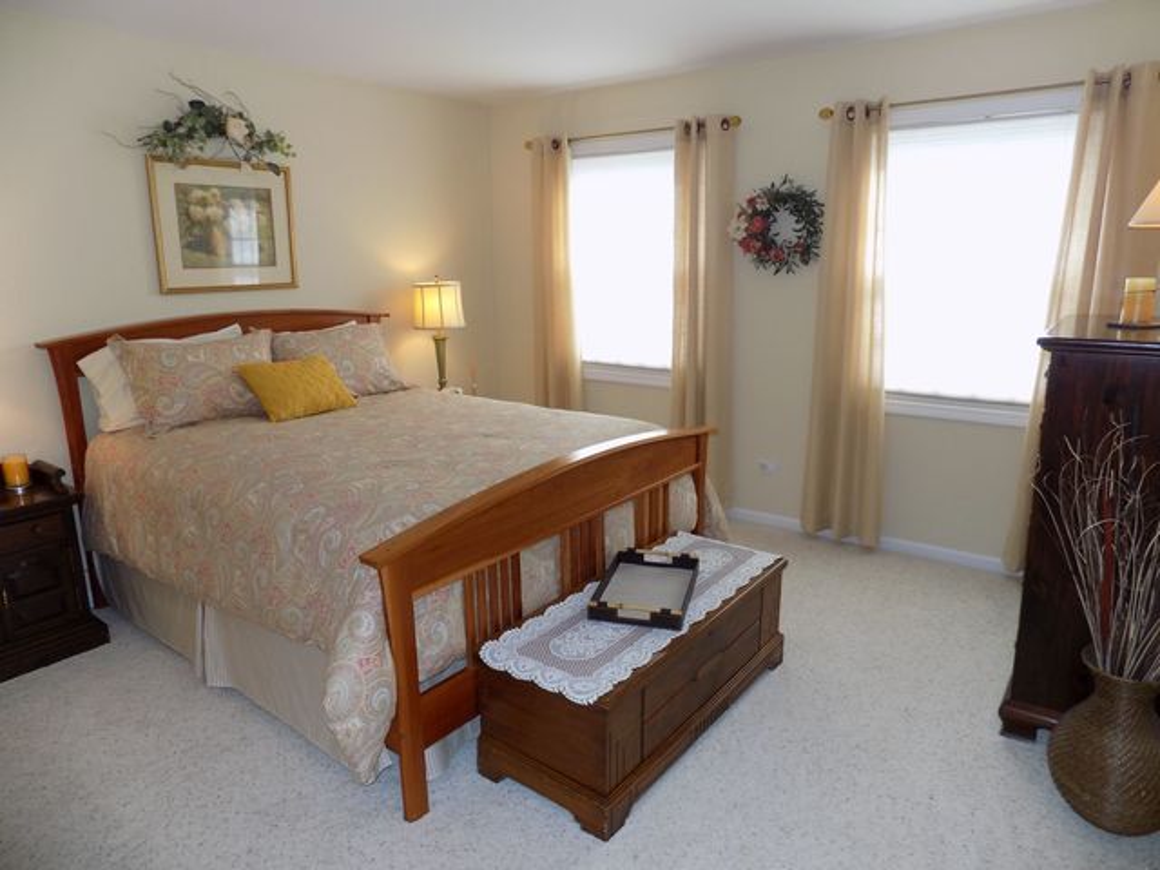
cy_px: 435
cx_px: 580
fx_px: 771
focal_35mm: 23
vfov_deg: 58.9
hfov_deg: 73.9
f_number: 3.1
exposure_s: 1/40
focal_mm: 4
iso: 80
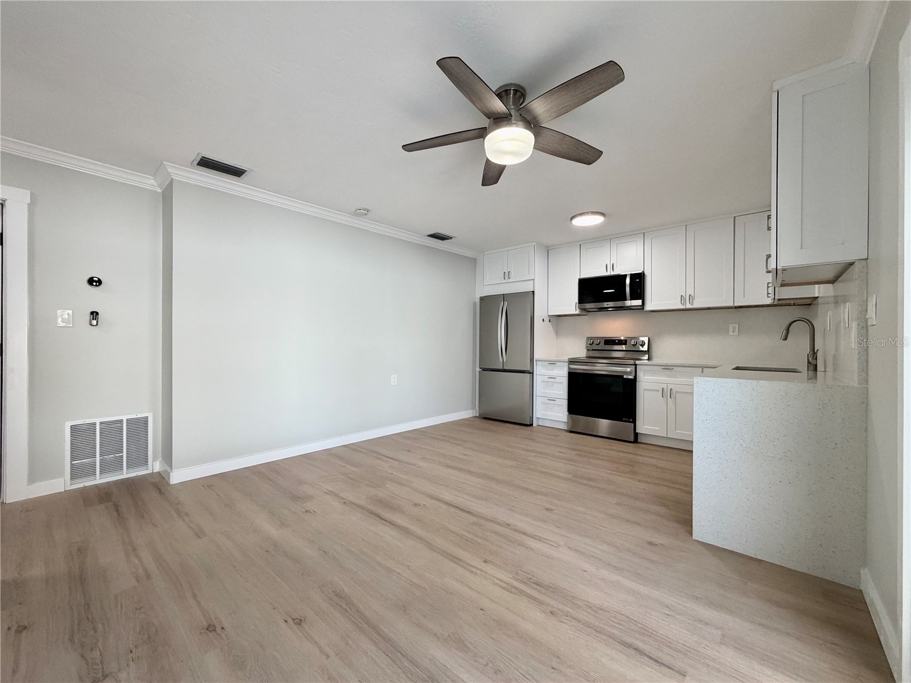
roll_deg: +0.0
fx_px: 368
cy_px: 342
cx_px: 456
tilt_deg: +0.1
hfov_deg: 102.1
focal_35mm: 14
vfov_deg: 85.7
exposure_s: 1/120
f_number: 2.2
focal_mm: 2.22
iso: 250
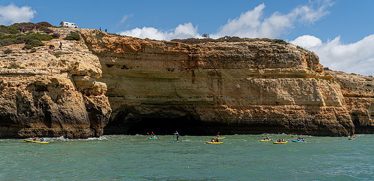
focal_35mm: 48
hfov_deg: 44.5
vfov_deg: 22.3
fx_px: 457
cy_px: 117
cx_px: 187
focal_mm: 44
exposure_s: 1/2000
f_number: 7.1
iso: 250
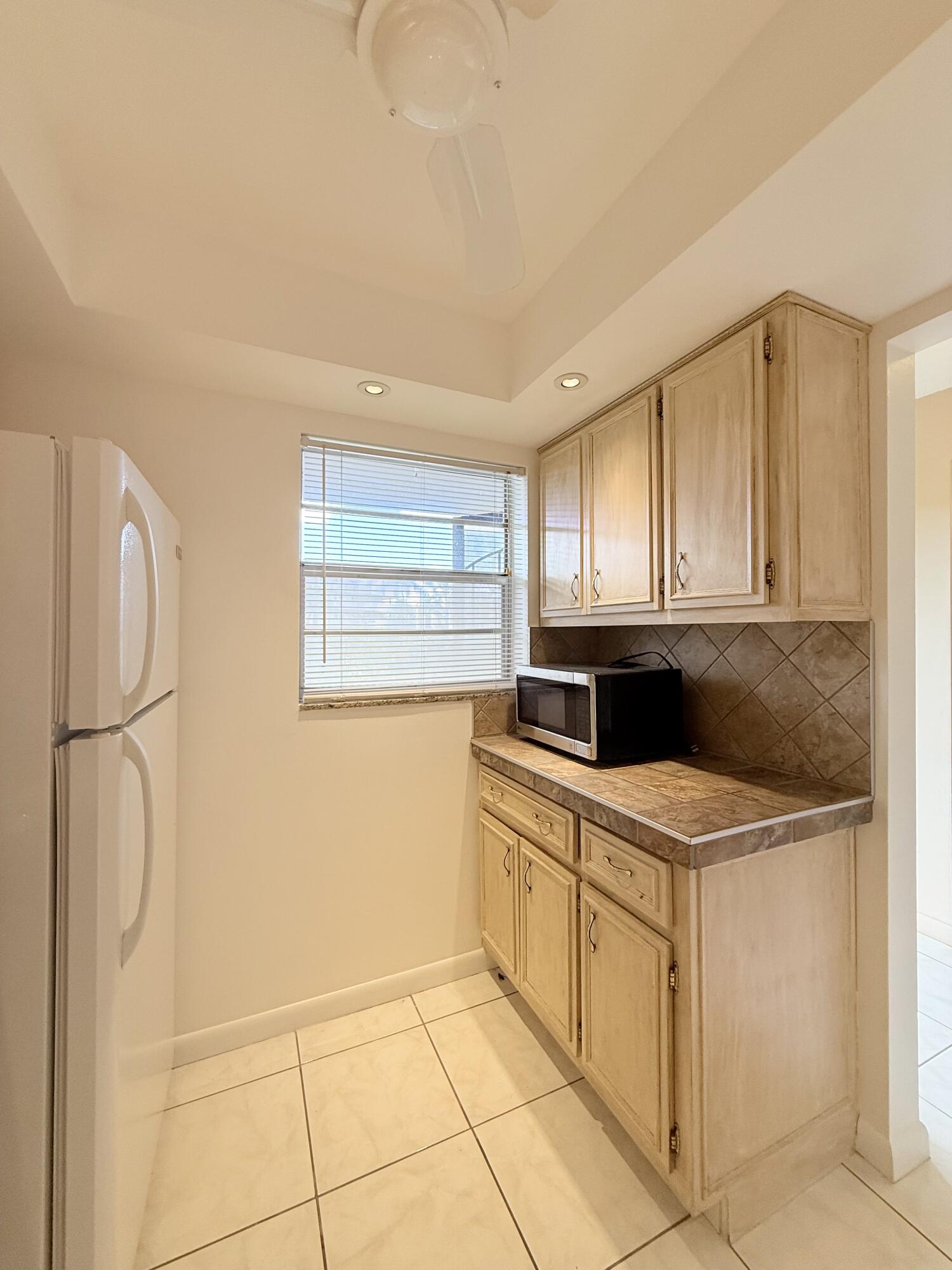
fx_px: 513
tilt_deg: +1.0
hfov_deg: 85.7
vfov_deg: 102.1
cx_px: 476
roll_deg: +0.2
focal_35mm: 14
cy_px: 635
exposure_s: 1/120
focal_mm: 2.22
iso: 100
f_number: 2.2
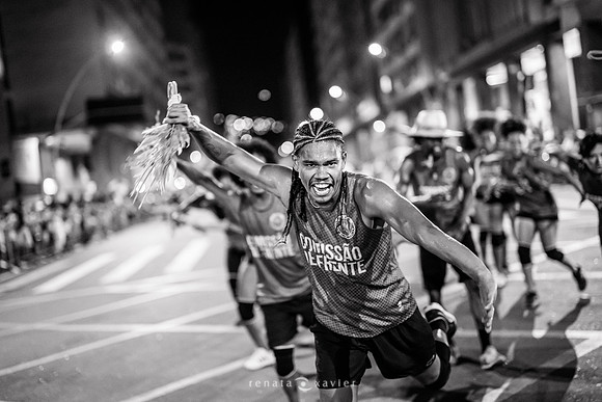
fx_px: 836
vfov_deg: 27.0
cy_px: 201
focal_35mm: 50
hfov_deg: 39.6
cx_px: 301
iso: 2000
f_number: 1.2
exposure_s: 1/320
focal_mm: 50
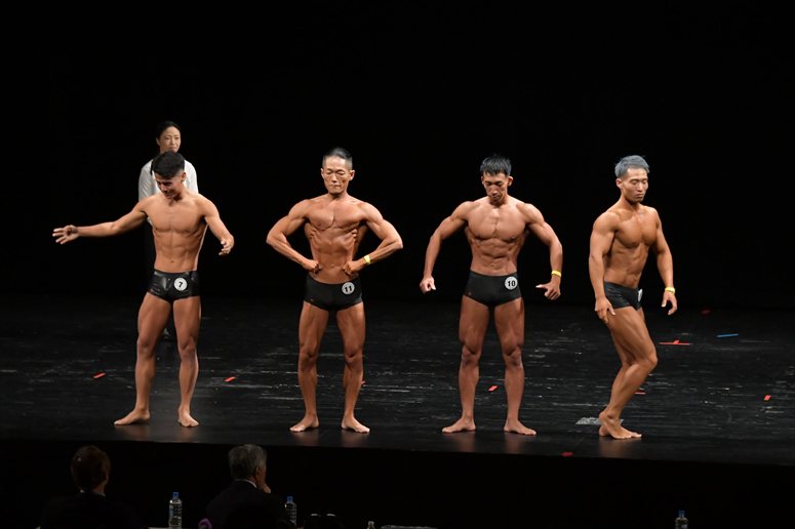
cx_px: 398
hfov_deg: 13.1
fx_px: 3465
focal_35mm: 157
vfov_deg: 8.7
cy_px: 264
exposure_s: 1/400
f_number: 5.6
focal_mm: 105
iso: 3200
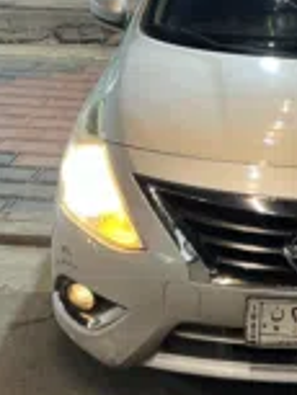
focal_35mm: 68
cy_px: 57
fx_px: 777
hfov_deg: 20.9
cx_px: 300
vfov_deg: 27.7
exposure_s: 1/50
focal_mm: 5.7
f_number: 1.5
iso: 160
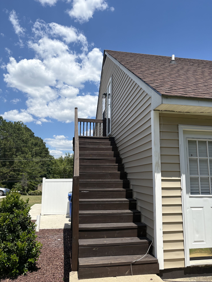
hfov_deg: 53.1
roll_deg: +0.4
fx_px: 212
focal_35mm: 26
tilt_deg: +10.4
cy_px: 141
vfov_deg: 67.3
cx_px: 106
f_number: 1.6
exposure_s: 1/4608
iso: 50
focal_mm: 5.96
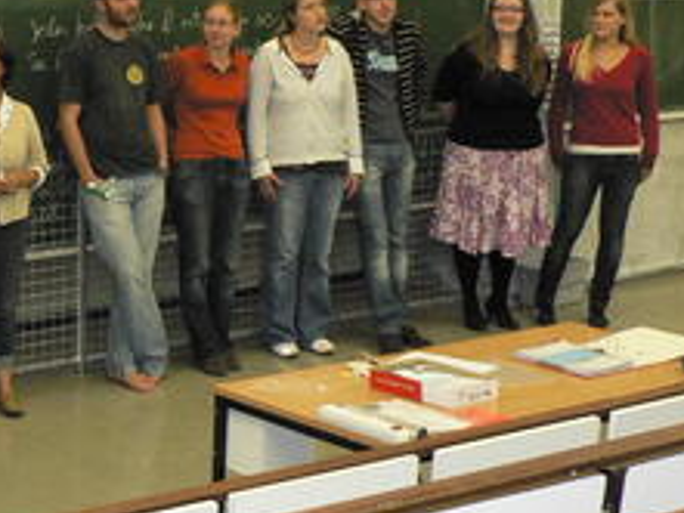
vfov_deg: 14.4
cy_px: 182
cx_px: -80
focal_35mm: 103
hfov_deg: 18.3
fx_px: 2036
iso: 300
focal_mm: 6.4
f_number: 2.8
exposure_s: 1/60
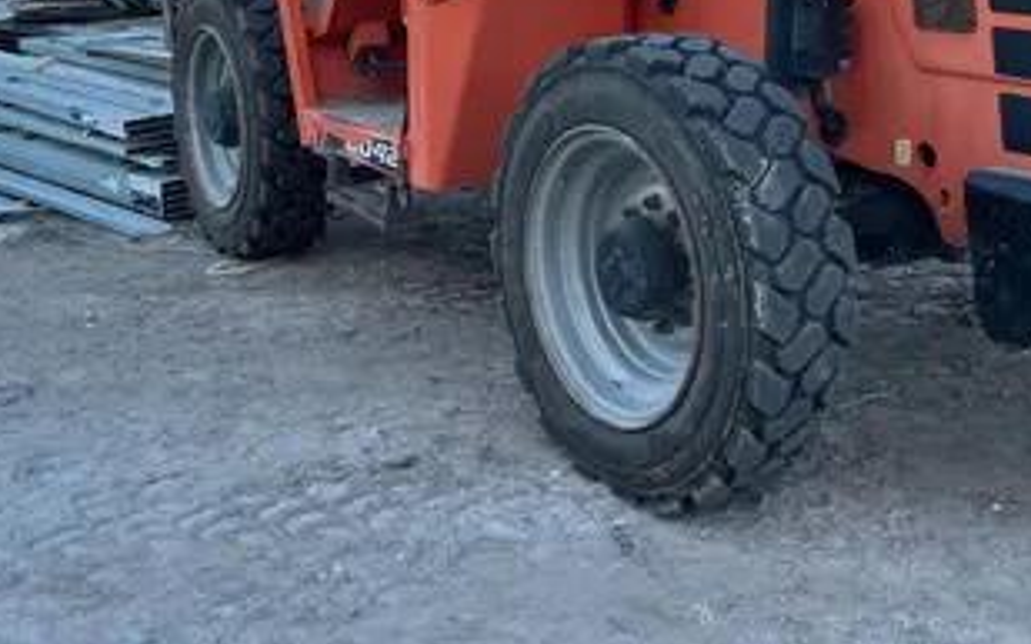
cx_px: 737
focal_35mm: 49
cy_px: 55
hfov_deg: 40.2
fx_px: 1377
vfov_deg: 25.5
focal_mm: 5.1
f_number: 1.6
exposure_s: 1/491
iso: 50
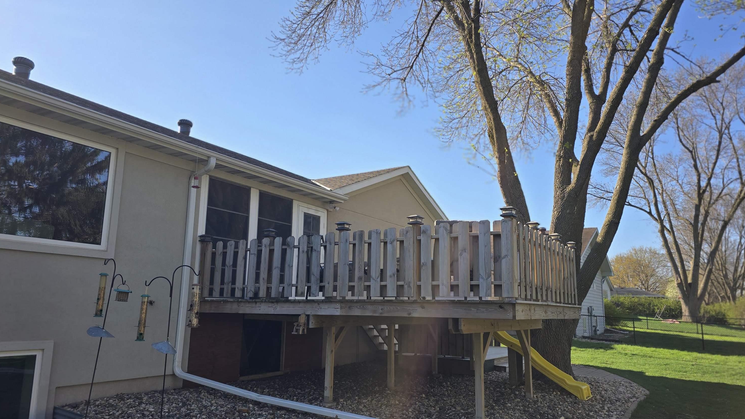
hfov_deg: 71.9
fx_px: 514
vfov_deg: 44.3
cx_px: 376
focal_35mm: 26
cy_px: 225
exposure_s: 1/493
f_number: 1.7
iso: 12
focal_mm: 6.3
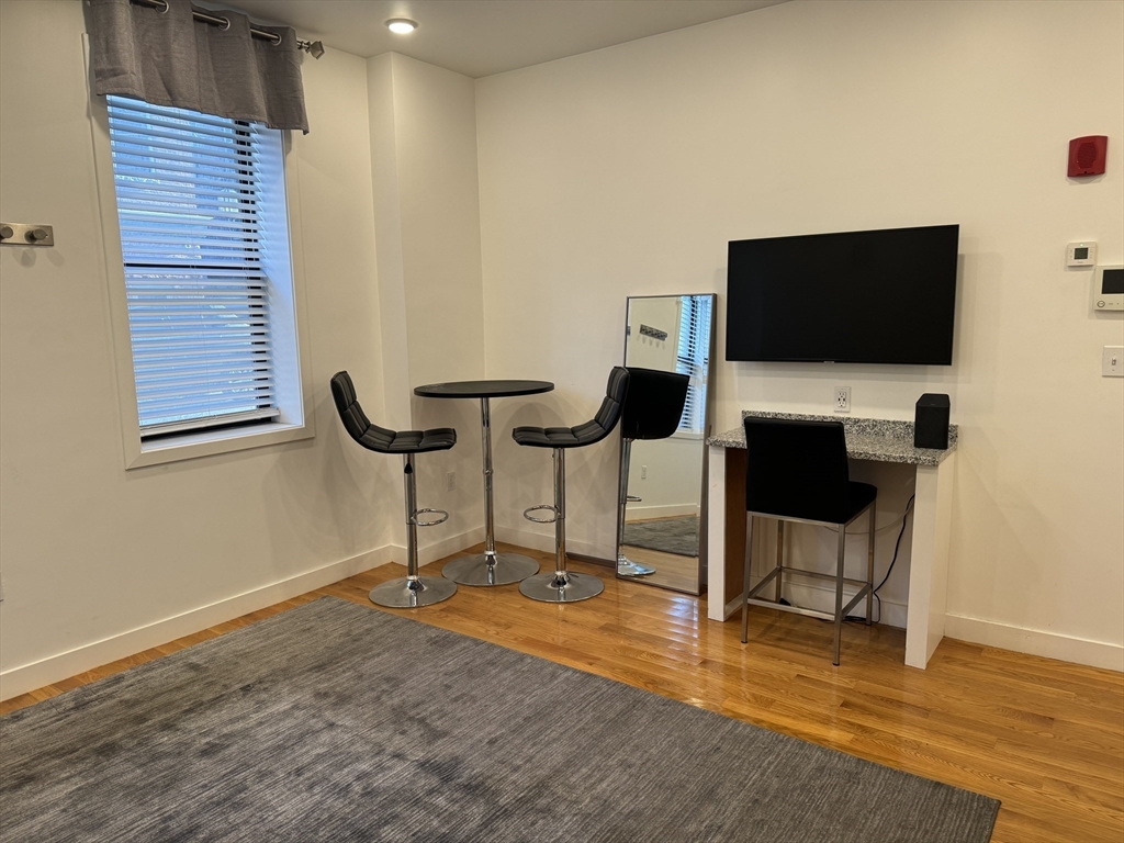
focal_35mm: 24
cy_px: 422
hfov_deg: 71.6
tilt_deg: -8.8
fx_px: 779
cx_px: 562
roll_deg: +0.8
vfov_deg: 56.8
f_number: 1.78
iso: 125
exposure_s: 1/120
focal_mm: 6.86
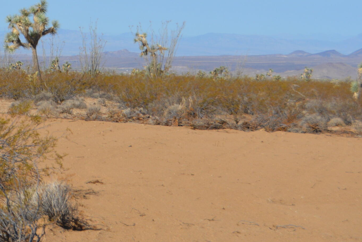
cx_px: 50
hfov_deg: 11.4
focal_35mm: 180
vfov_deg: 7.6
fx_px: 1812
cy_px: 11
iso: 400
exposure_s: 1/2000
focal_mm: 55
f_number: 7.1
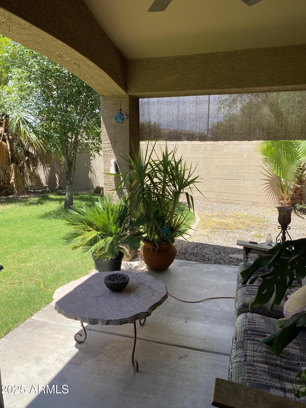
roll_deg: +0.4
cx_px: 153
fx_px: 306
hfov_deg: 53.1
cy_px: 204
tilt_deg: -8.5
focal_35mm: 26
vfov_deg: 67.3
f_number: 1.8
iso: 32
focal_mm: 4.25
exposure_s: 1/998
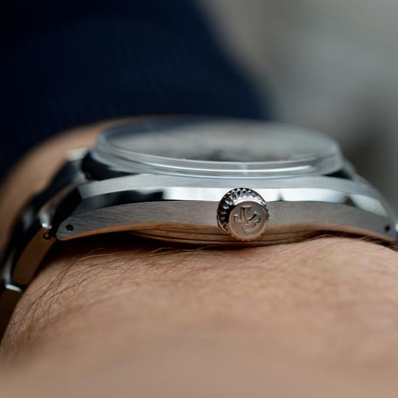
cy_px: 199
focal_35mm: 77
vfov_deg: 22.5
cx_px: 216
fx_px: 1002
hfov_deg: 22.5
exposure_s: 1/125
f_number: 5.6
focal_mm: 40
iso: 125
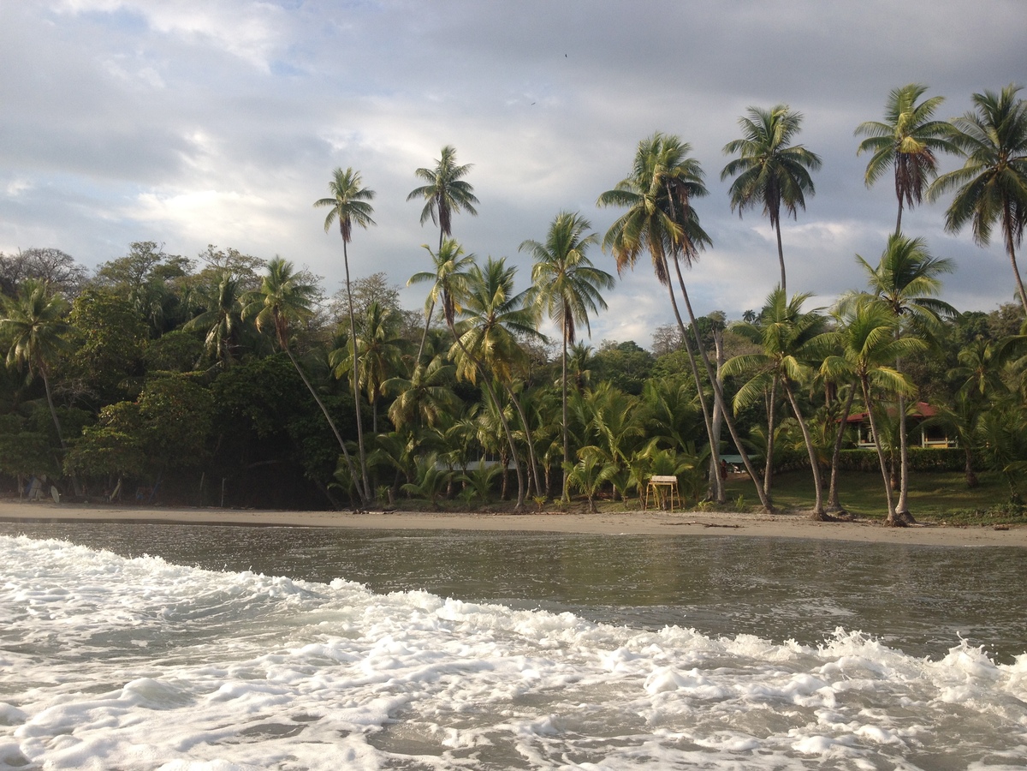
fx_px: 1038
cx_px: 514
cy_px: 386
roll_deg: -2.1
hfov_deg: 52.6
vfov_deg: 40.7
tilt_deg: +5.3
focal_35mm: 35
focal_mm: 4.28
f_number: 2.4
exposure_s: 1/1227
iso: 50
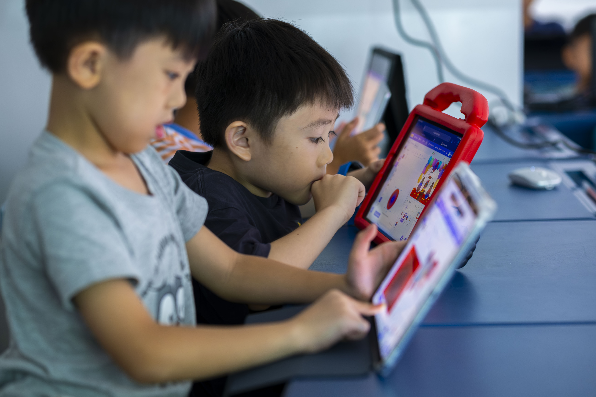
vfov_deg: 16.3
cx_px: 298
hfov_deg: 24.2
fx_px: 1391
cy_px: 198
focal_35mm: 84
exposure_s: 1/125
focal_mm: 56
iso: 1000
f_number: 2
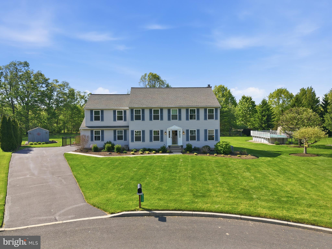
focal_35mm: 24
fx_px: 230
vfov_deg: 56.8
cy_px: 124
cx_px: 166
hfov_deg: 71.6
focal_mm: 8.7
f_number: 1.8
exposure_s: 1/5000
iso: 230
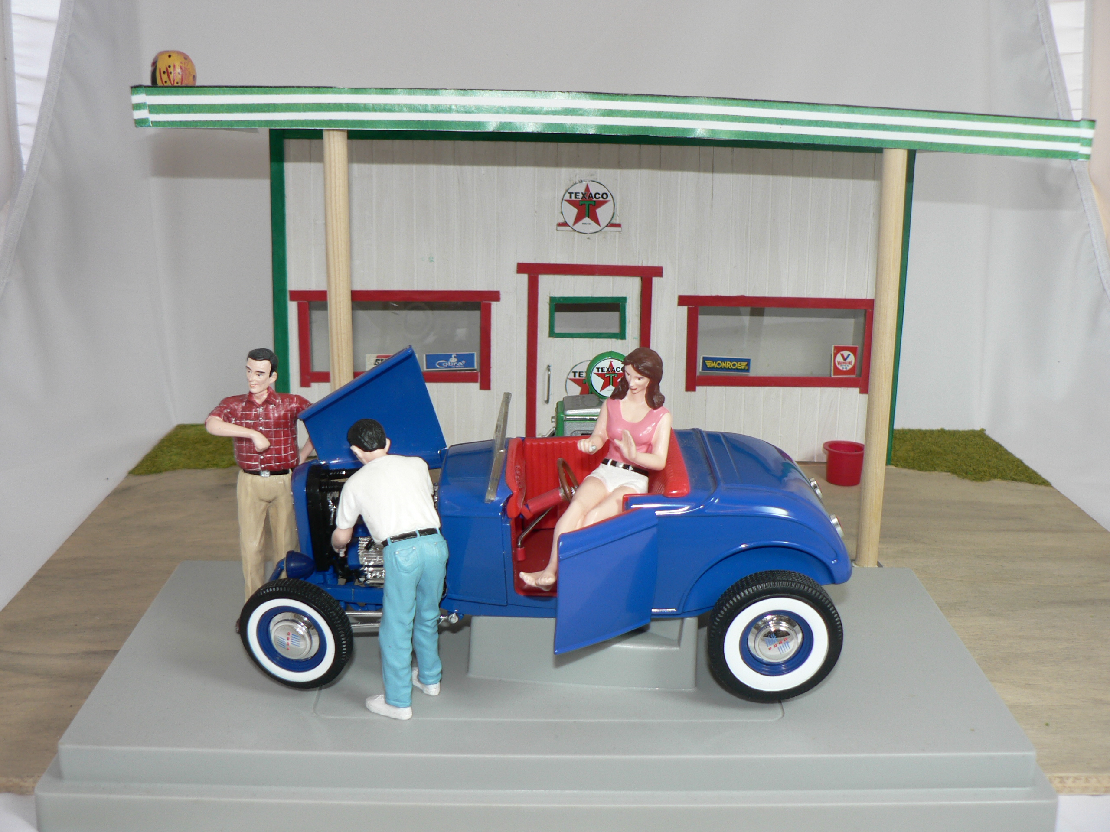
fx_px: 1154
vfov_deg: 39.7
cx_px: 555
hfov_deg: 51.4
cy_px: 416
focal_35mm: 36
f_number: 2.8
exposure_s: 1/60
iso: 80
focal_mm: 6
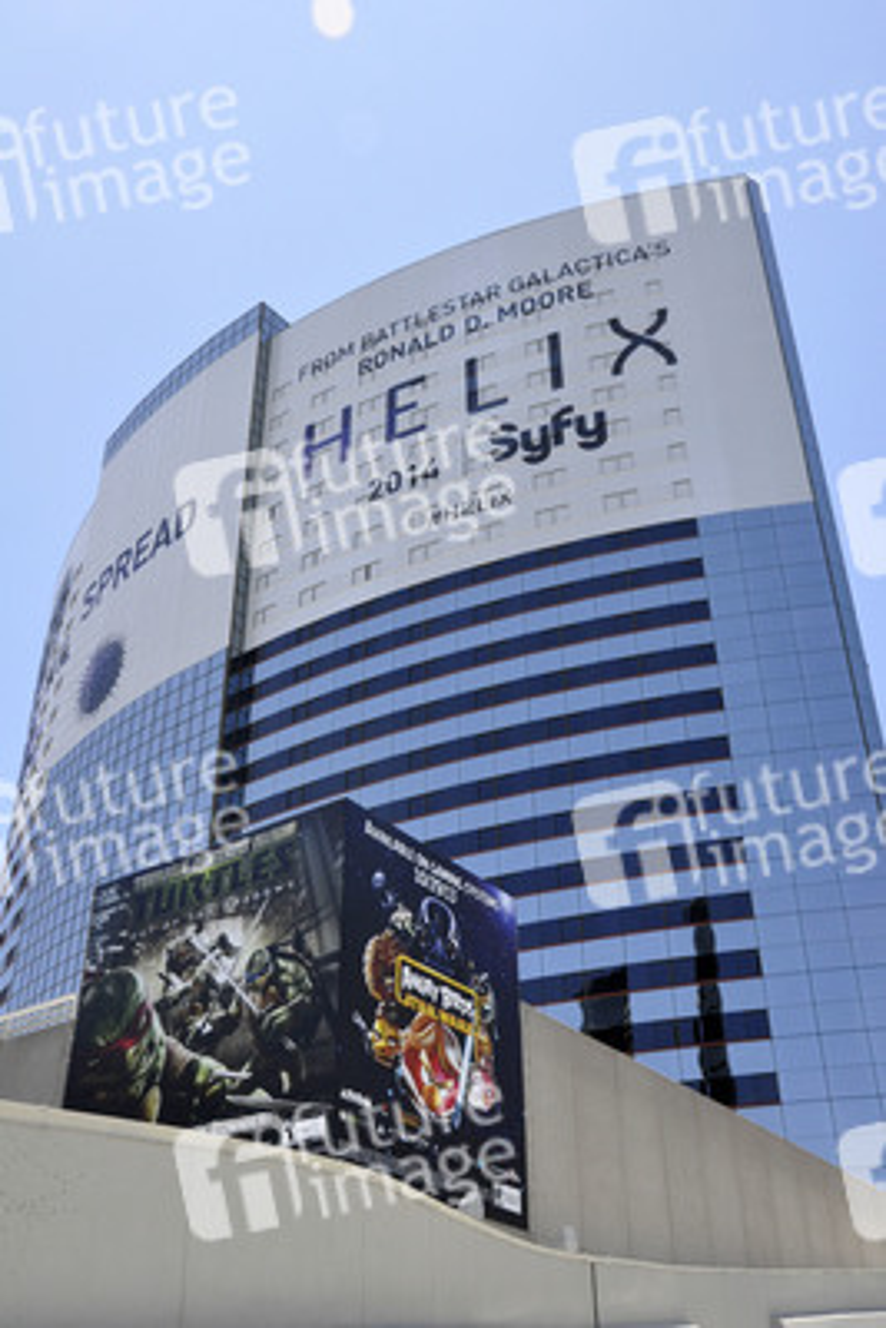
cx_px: 443
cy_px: 664
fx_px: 1328
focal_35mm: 36
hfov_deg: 36.9
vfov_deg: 53.1
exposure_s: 1/500
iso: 800
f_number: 11
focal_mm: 24
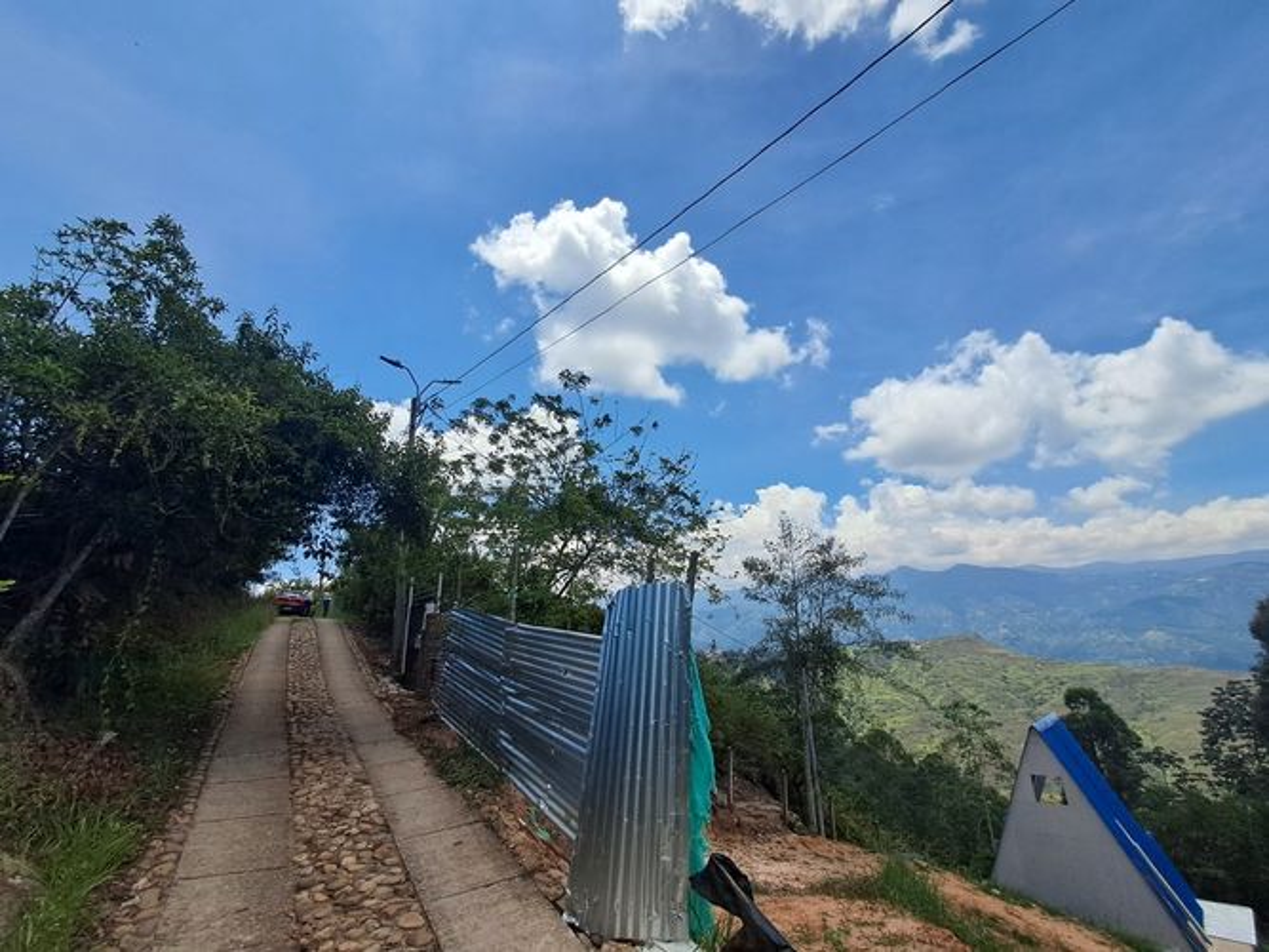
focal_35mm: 16
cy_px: 476
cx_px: 634
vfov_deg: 78.1
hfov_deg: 94.5
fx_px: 586
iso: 40
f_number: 2.2
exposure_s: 1/1972
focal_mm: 1.64
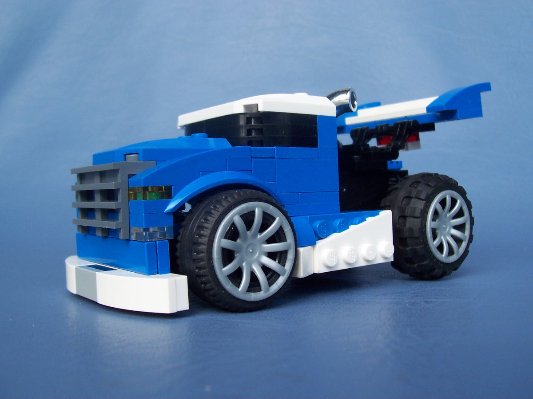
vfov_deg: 38.7
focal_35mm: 37
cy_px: 200
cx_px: 266
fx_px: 570
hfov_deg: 50.1
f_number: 2.8
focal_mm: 5.6
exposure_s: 1/350
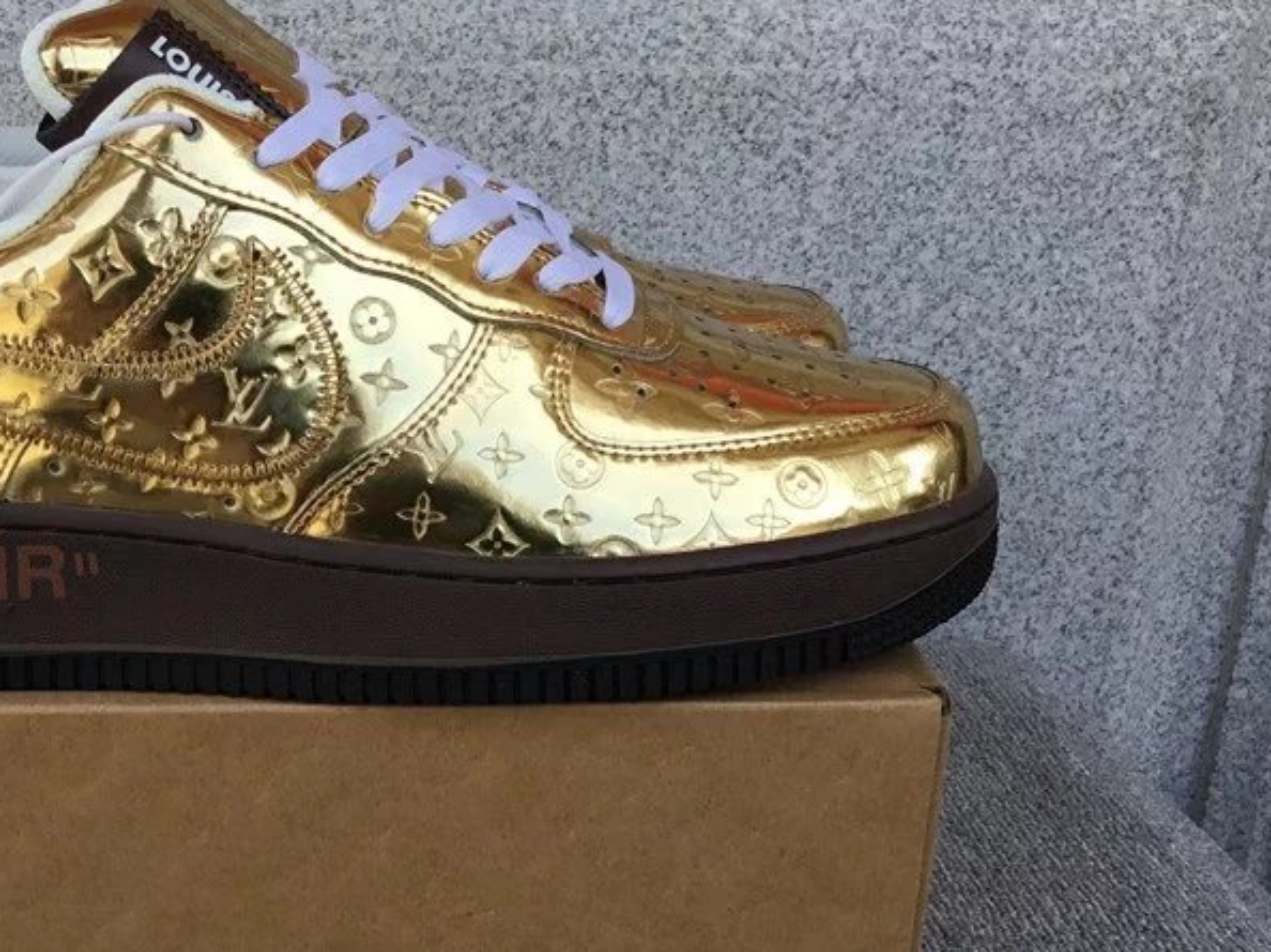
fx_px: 1725
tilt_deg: -20.1
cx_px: 338
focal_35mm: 47
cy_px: 566
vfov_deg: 30.8
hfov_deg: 39.5
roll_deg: -0.6
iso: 25
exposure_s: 1/234
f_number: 2.4
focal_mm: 3.3
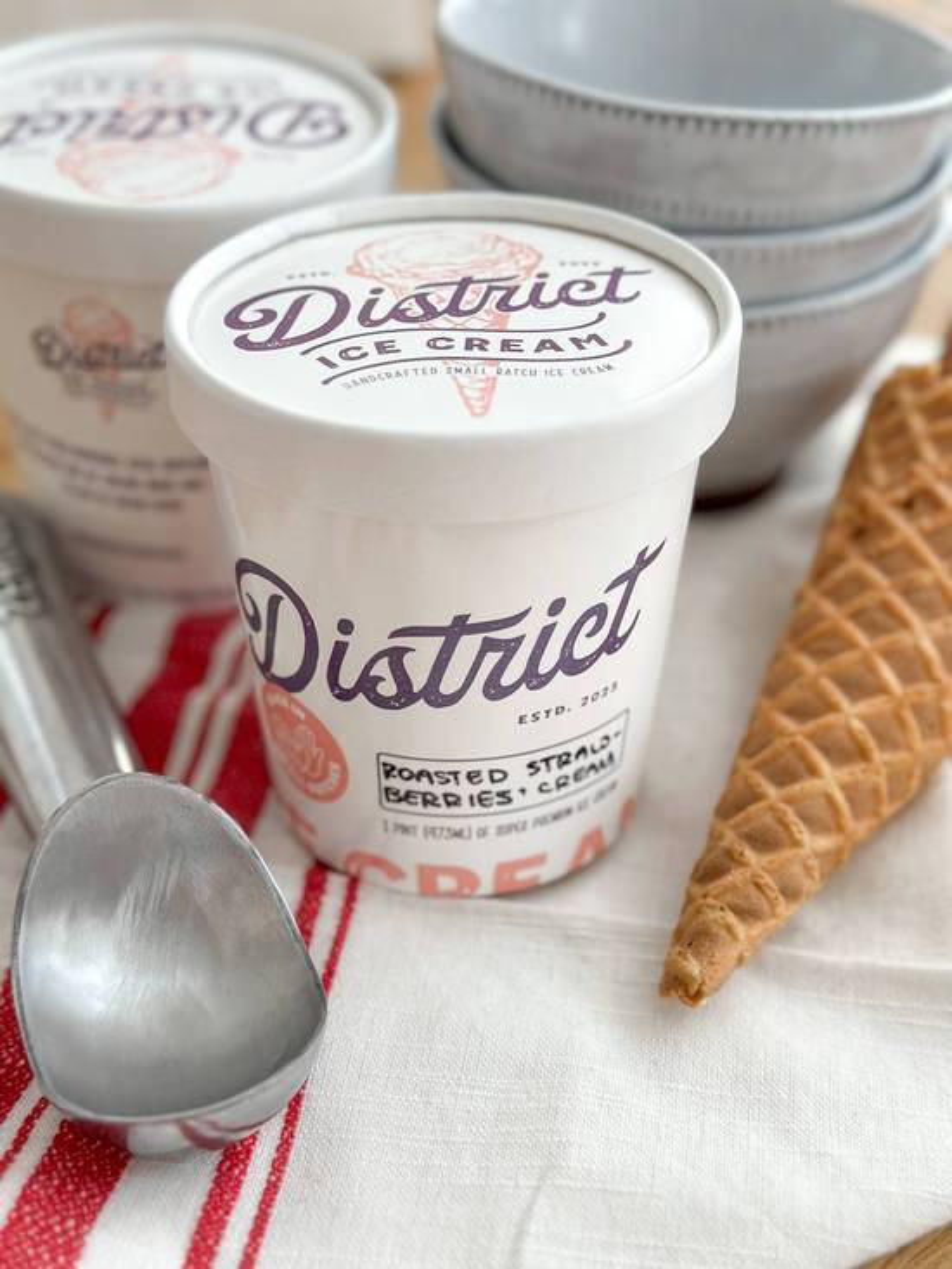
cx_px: 476
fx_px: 1760
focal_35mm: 48
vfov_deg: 39.7
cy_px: 634
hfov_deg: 30.3
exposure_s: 1/120
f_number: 1.8
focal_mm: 6.86
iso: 125
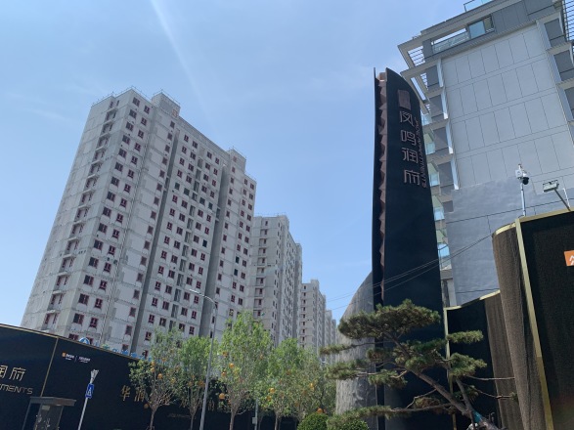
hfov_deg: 67.3
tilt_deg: +28.9
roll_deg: -3.3
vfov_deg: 53.0
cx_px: 287
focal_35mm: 26
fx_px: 431
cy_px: 215
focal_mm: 4.25
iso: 25
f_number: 1.8
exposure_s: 1/3650
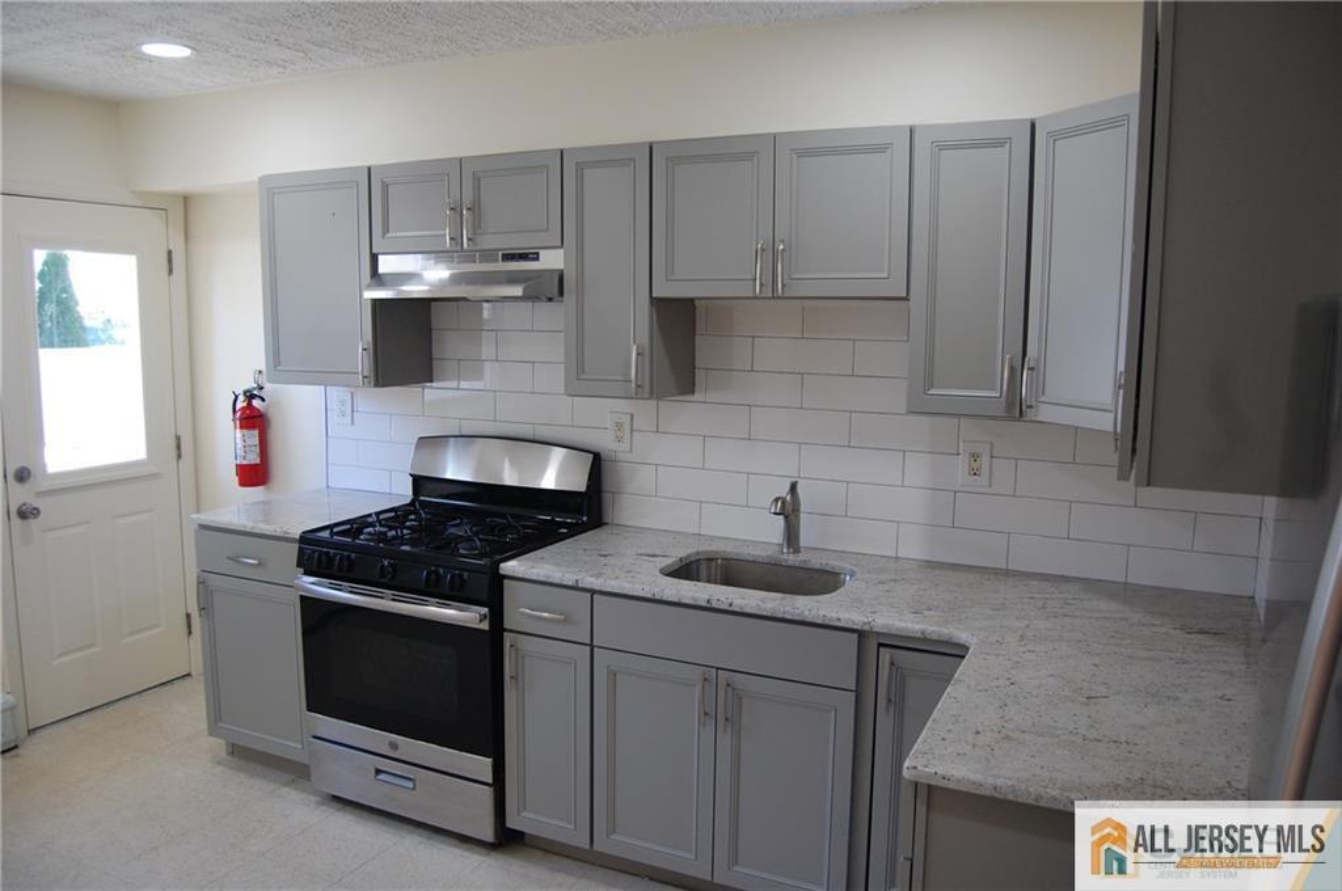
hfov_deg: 67.4
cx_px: 671
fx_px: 1005
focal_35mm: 27
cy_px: 446
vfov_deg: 47.8
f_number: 4
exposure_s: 1/60
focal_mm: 18
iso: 400
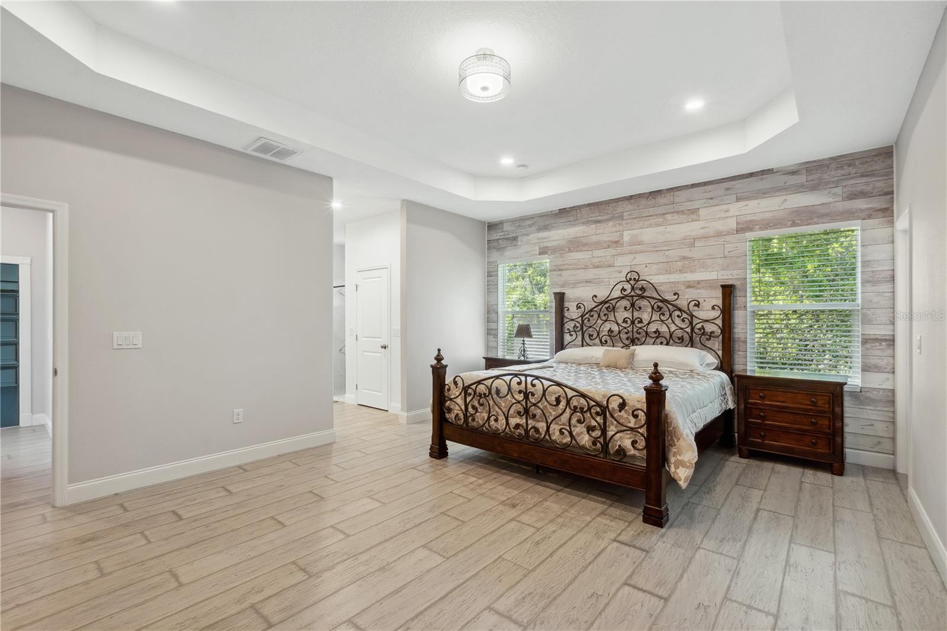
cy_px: 316
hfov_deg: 100.4
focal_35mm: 15
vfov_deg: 77.3
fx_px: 394
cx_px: 474
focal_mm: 10
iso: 200
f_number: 13
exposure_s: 1/2.5
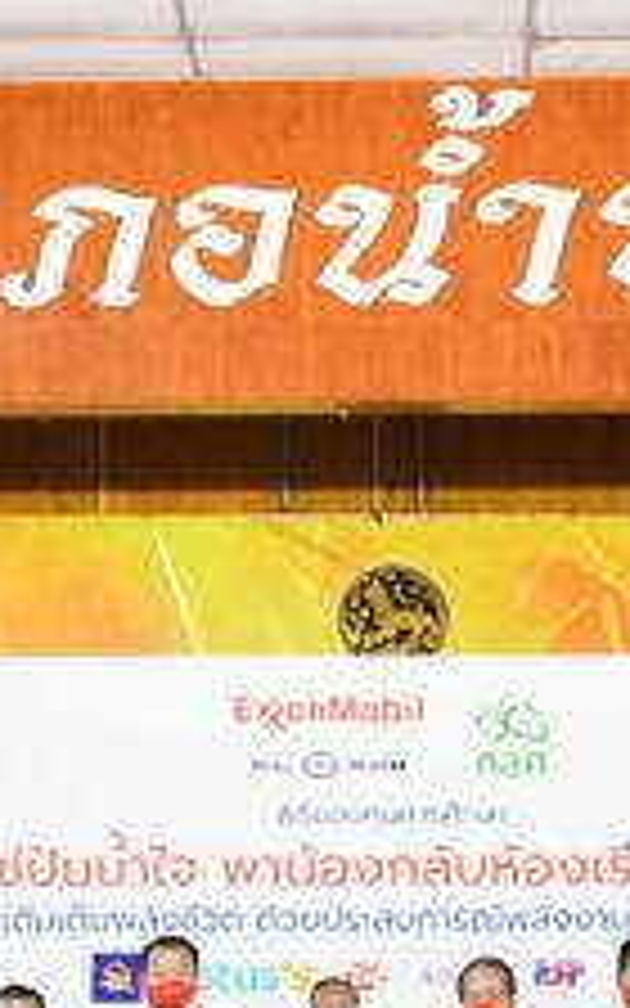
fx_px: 3269
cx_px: 392
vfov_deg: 17.4
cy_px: 819
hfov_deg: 11.0
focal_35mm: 119
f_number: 6.3
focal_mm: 23
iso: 6400
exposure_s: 1/125
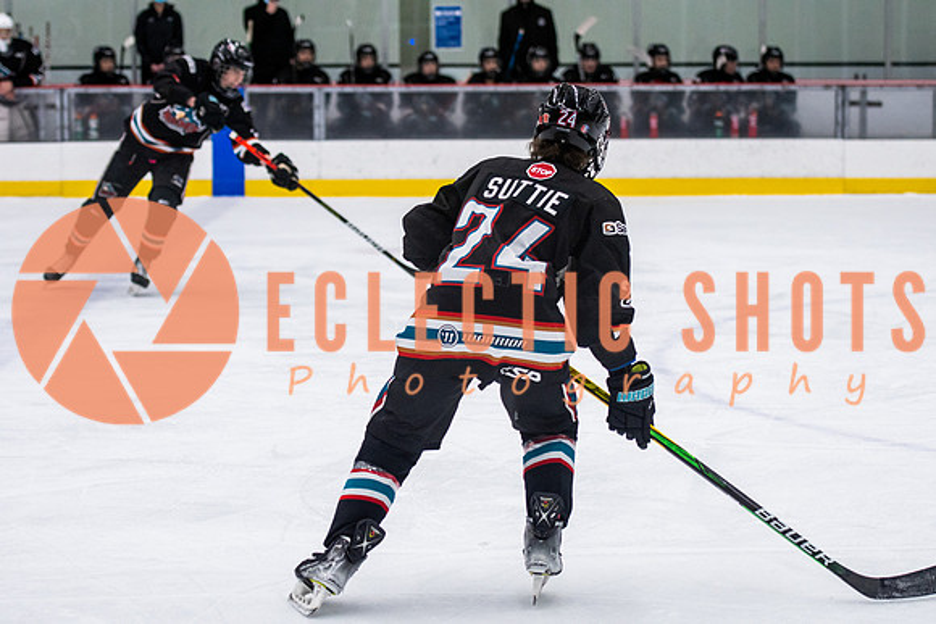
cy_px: 312
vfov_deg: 13.0
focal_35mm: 105
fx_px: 2731
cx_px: 468
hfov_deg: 19.5
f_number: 2.8
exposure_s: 1/640
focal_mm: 70
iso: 1400
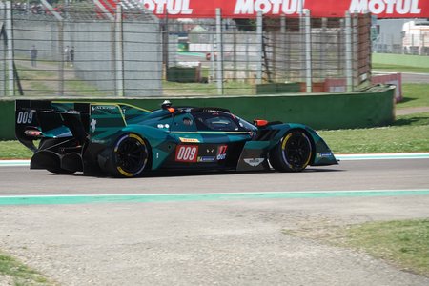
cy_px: 143
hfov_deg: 10.3
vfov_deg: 6.9
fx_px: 2383
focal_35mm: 200
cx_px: 214
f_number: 4
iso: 160
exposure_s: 1/1000
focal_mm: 73.24
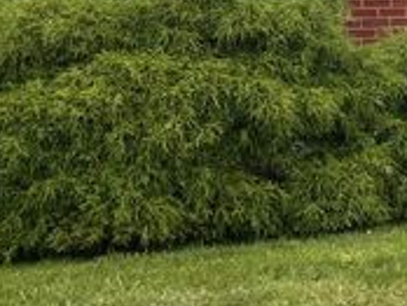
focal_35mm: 153
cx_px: 992
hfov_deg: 10.9
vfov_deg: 9.6
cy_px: -28
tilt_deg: +0.7
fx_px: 1801
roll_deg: +1.0
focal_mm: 5.1
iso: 50
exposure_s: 1/840
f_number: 1.6
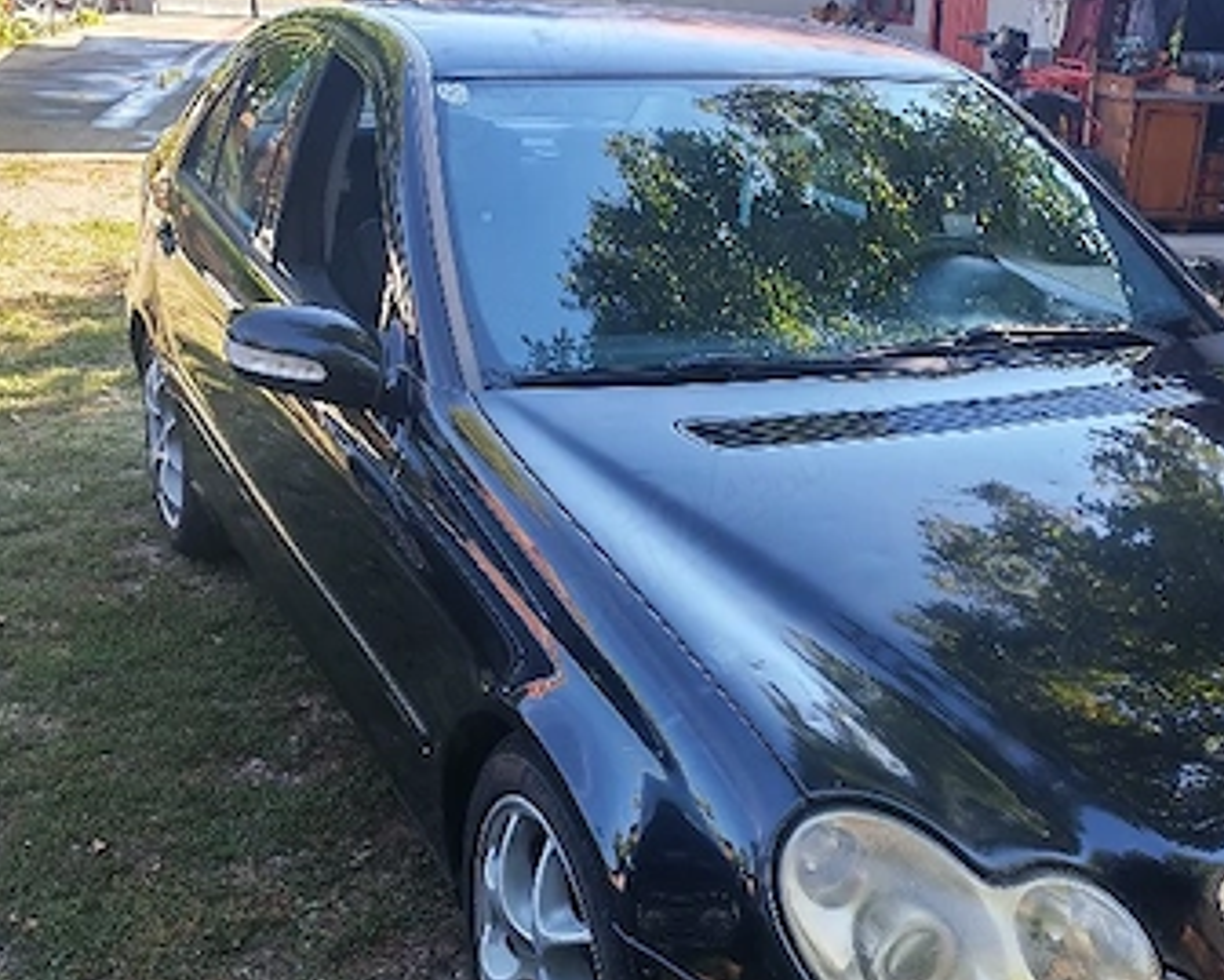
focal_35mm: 47
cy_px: 568
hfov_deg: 39.2
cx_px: 798
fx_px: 1703
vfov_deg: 32.0
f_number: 1.9
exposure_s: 1/159
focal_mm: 6.12
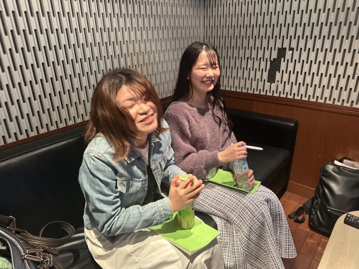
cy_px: 134
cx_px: 180
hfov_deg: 71.6
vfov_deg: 56.8
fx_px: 249
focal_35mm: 24
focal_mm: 6.86
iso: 500
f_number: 1.78
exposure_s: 1/50
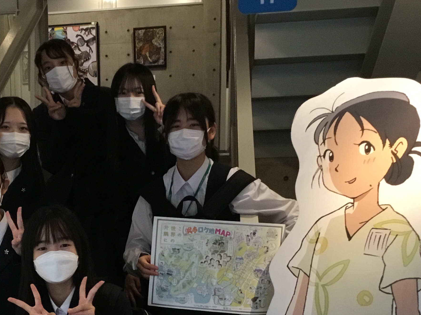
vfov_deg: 25.1
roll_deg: +0.0
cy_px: 263
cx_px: 77
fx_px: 693
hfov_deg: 32.7
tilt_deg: -6.3
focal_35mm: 57
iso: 125
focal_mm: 3.3
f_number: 2.4
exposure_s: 1/30
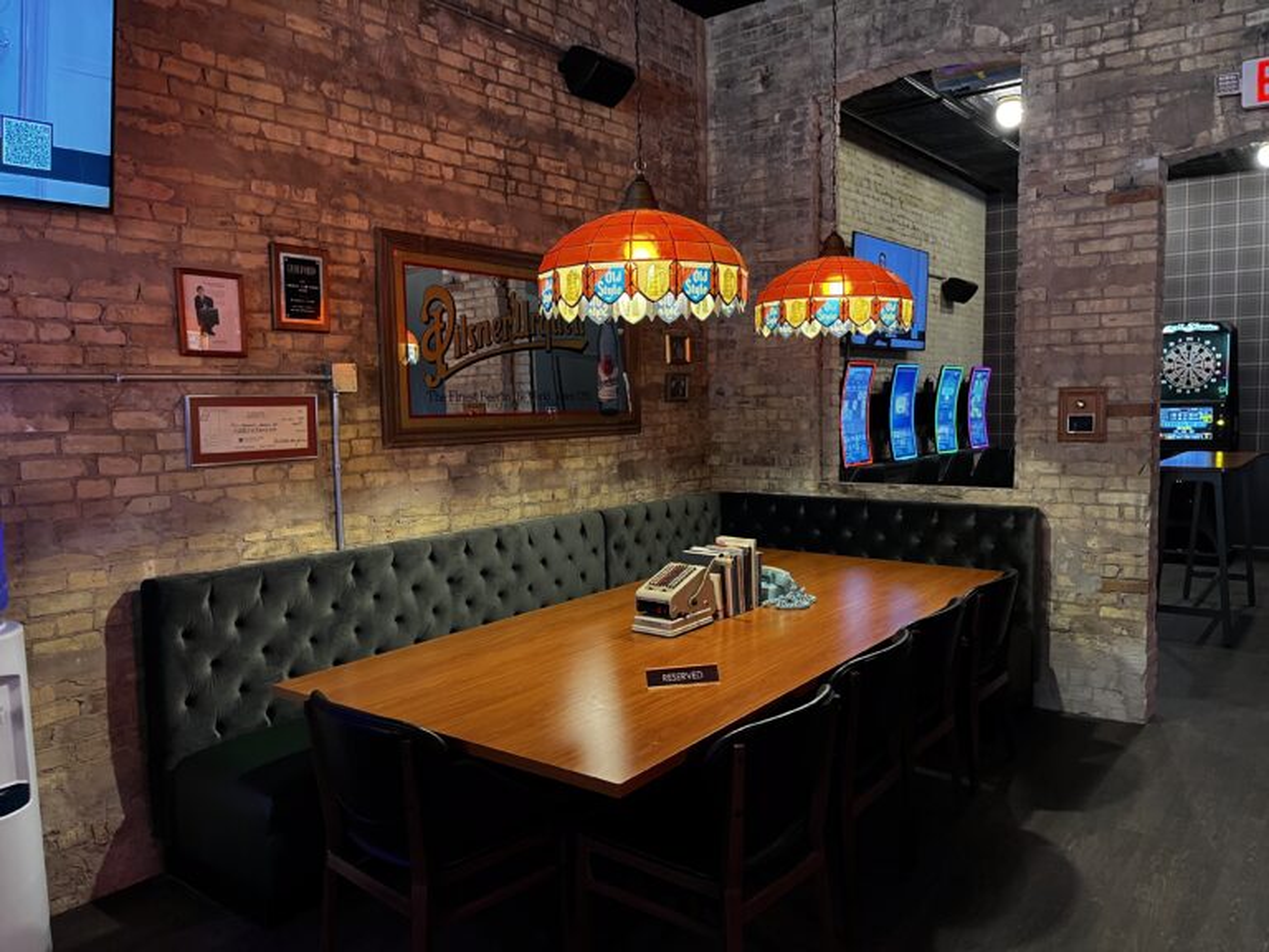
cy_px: 476
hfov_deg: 67.3
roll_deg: +1.7
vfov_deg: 53.1
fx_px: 953
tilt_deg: -4.9
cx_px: 634
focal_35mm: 26
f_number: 1.6
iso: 500
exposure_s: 1/40
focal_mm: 5.1
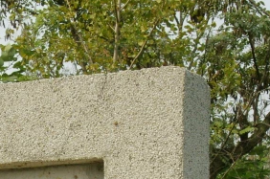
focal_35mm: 138
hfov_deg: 14.8
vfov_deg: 9.6
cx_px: 40
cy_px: 289
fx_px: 1033
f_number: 10
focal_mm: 24
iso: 400
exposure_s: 1/640
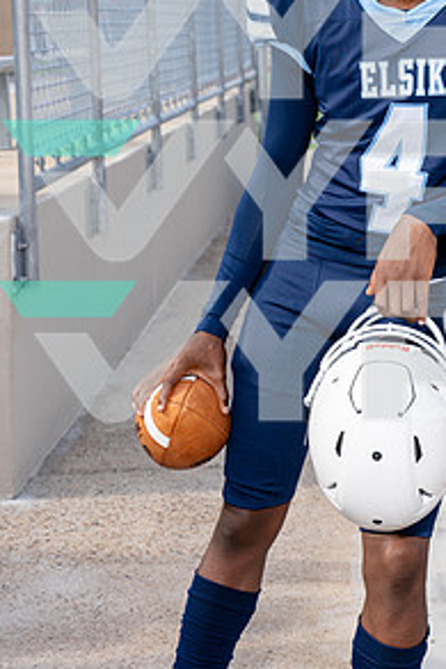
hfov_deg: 13.2
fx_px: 1916
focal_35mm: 103
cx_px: 341
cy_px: 192
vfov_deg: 19.7
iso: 200
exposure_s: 1/250
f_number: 7.1
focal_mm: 67
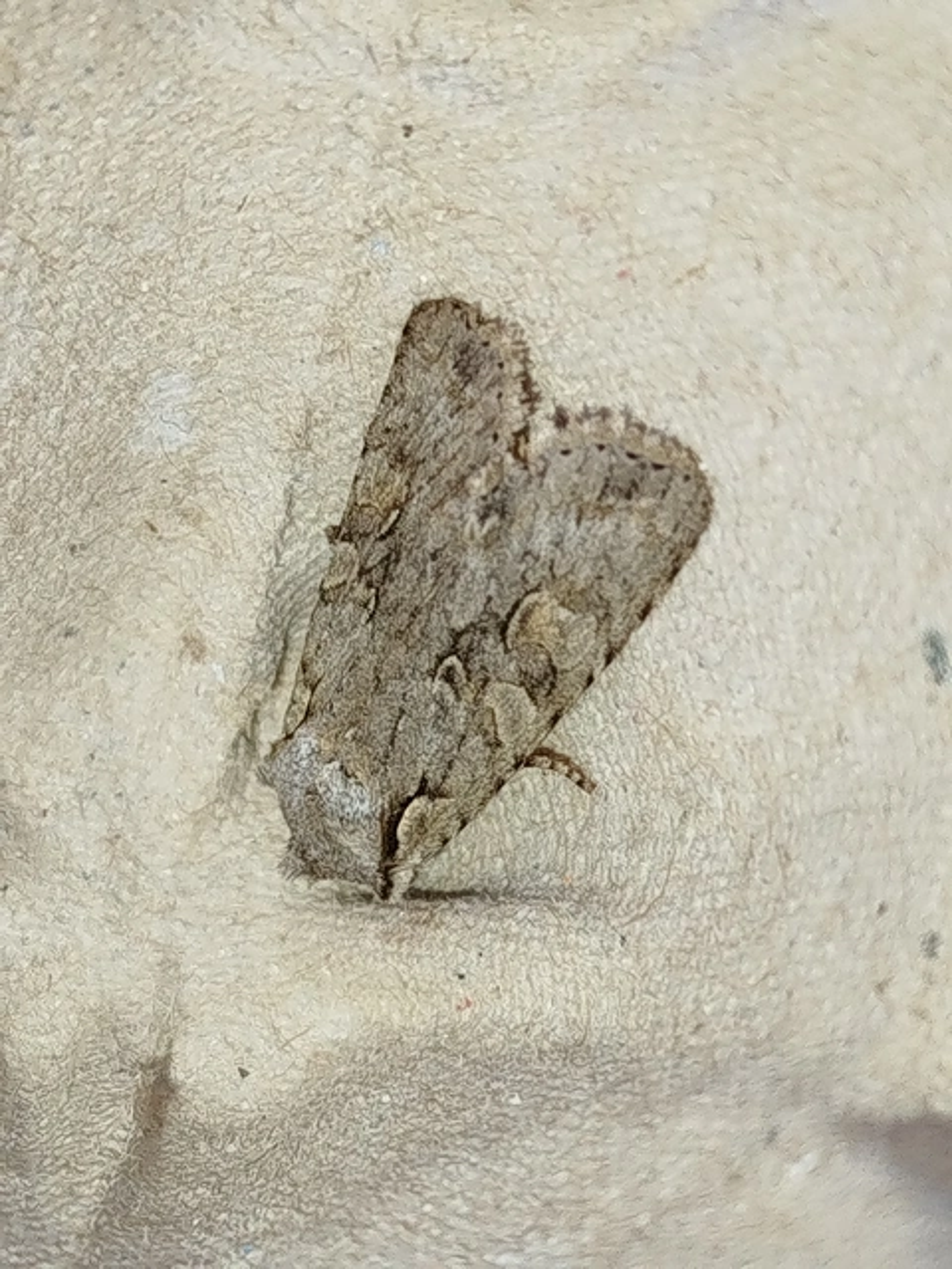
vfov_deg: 21.5
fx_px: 3337
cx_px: 476
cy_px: 634
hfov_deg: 16.2
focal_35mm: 91
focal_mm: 5.31
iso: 80
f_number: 1.7
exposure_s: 1/50
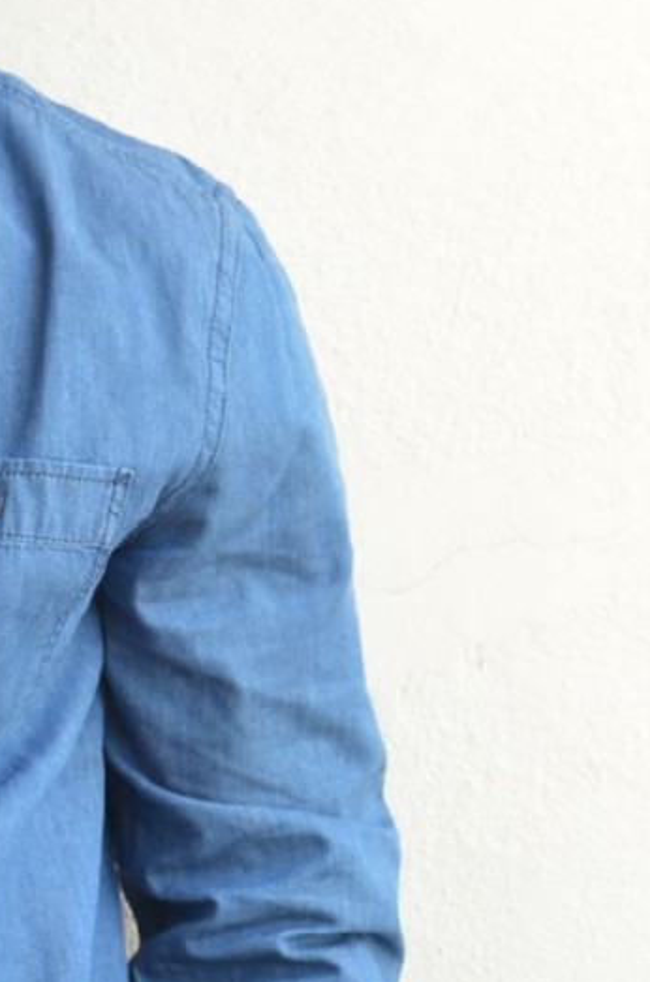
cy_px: 534
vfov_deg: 11.3
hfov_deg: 7.4
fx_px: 4955
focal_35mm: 182
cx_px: -227
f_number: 5.6
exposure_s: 1/125
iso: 500
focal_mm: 42
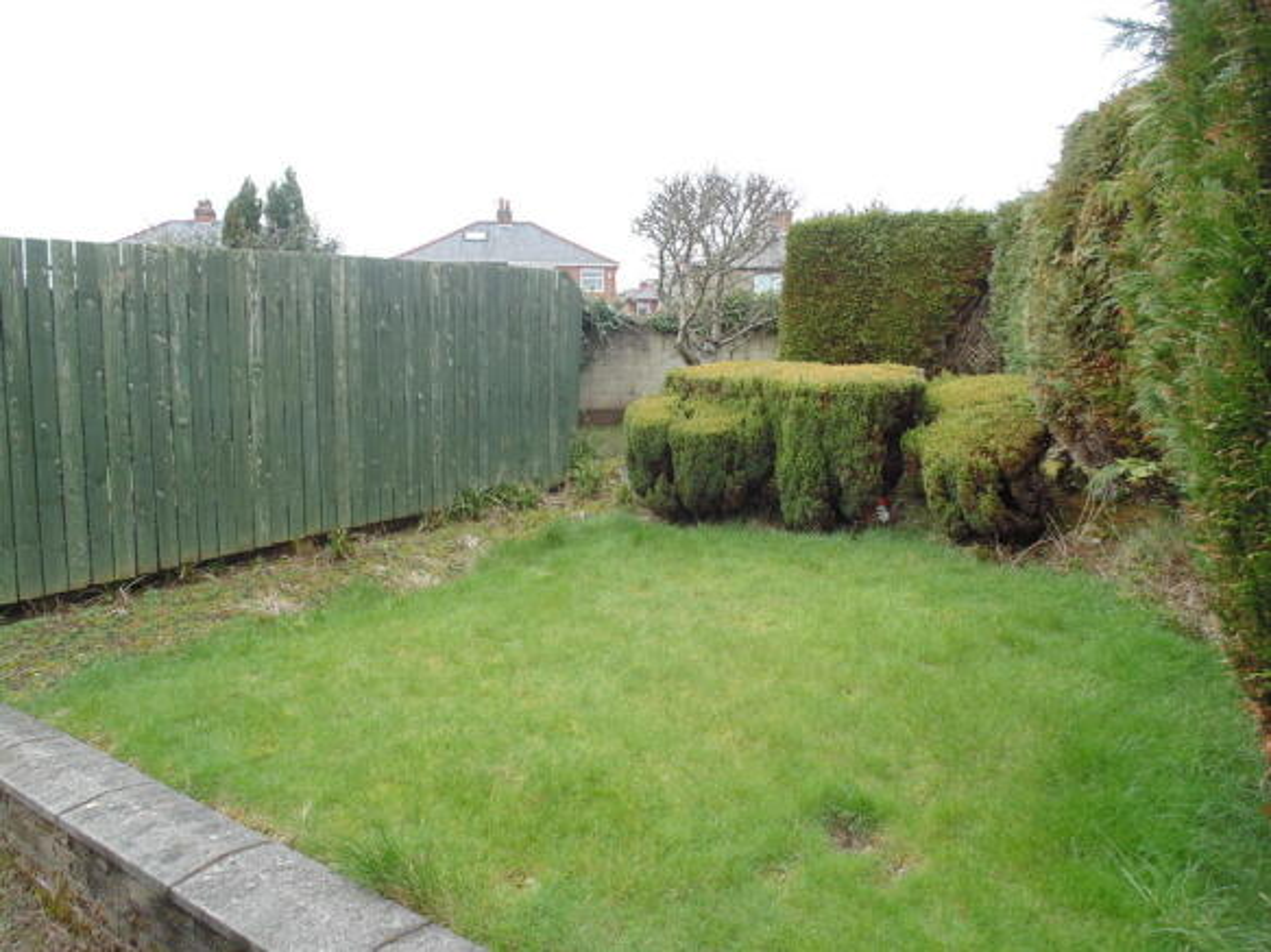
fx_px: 808
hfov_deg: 76.4
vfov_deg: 61.1
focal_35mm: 22
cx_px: 636
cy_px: 476
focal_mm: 4
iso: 80
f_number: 3.1
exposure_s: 1/125
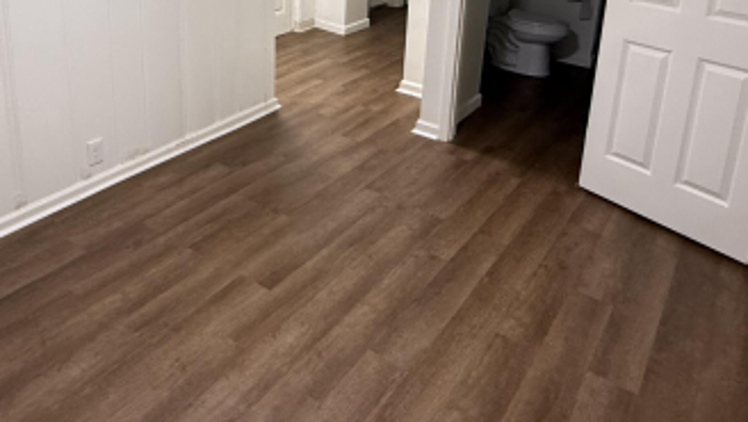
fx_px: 615
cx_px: 300
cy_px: 11
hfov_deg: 62.1
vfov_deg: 34.8
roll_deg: -1.6
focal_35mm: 31
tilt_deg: -12.3
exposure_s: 1/60
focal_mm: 2.22
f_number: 2.2
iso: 200
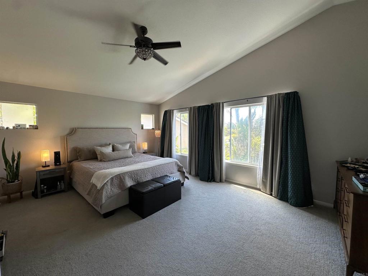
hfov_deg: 102.1
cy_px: 138
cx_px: 184
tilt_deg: -3.6
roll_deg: +0.3
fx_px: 149
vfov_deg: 85.7
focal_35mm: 14
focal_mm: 2.22
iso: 64
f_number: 2.2
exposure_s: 1/99
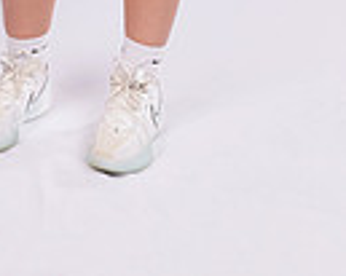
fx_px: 1105
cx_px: -51
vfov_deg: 12.2
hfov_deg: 17.1
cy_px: -324
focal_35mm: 108
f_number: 7.1
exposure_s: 1/200
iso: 160
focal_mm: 33
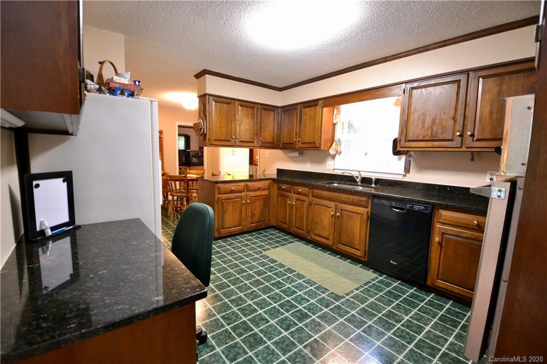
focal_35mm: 15
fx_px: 228
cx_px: 274
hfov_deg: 100.4
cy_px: 182
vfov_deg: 77.3
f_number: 3.5
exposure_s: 1/15
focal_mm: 10
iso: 720
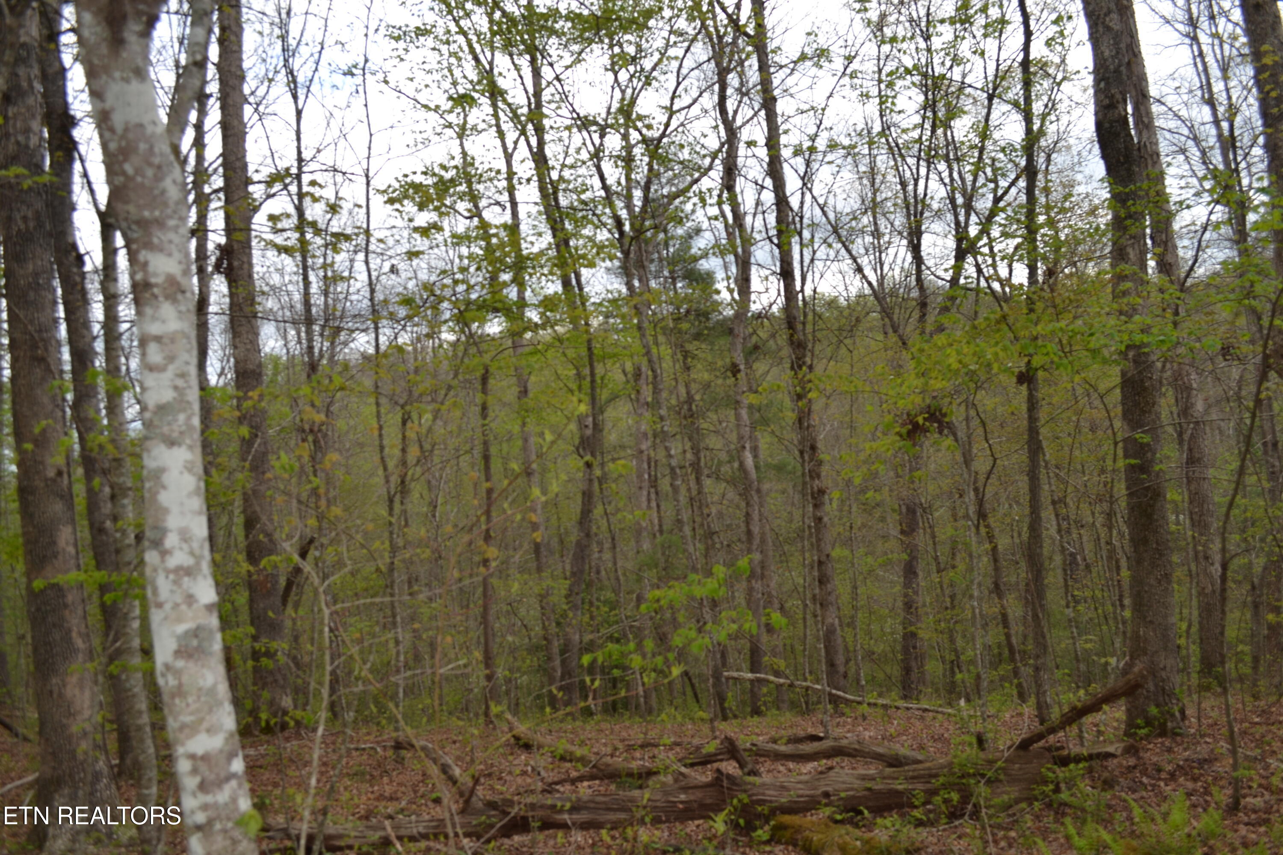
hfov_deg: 67.4
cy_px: 428
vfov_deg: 47.9
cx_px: 642
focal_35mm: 27
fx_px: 962
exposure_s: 1/200
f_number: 5.6
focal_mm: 18
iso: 100
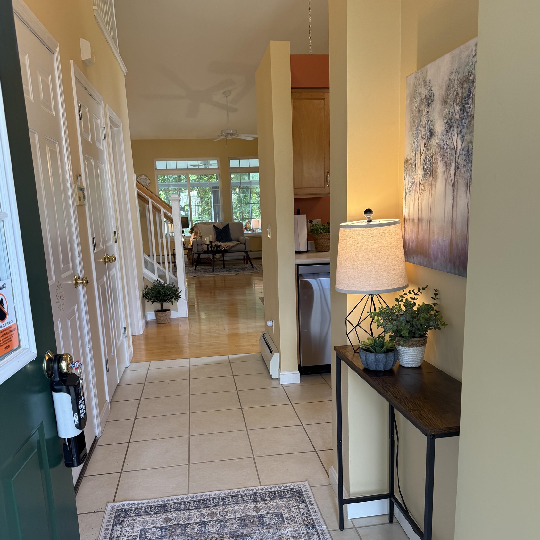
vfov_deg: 55.4
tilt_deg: -11.5
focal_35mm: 29
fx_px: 512
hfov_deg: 55.6
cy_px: 309
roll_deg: +2.1
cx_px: 276
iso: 125
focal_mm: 6.76
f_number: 1.78
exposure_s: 1/120
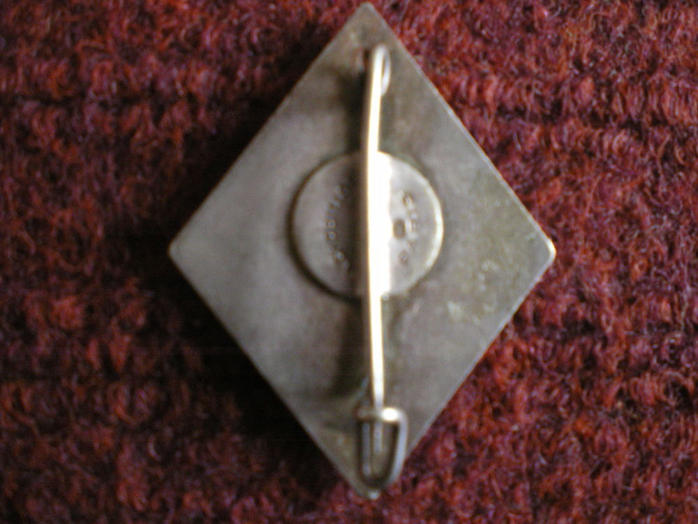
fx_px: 766
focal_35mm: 38
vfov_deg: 37.7
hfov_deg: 49.0
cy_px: 262
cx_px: 349
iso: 400
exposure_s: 1/20
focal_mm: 6.3
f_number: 3.1
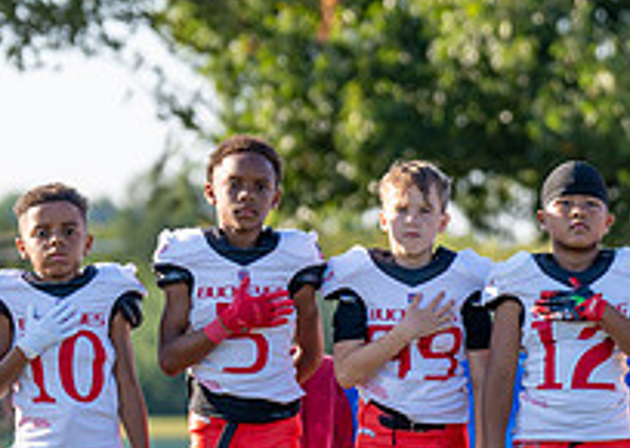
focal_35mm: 349
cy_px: 420
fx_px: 6234
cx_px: 316
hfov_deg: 5.8
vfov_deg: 4.1
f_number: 2.8
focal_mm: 117
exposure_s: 1/640
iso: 100
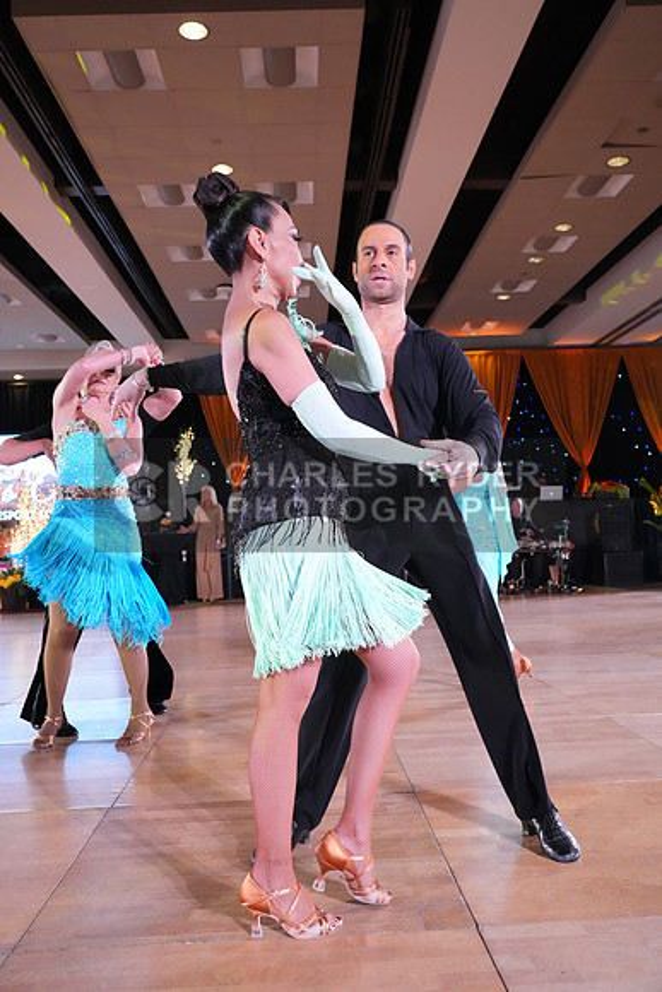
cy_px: 496
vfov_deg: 61.9
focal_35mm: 30
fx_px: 827
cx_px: 331
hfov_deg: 43.6
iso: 8000
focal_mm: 30
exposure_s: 1/400
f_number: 4.5
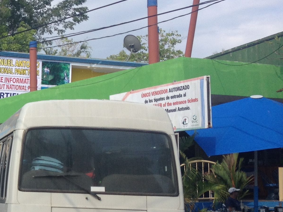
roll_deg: +1.0
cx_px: -56
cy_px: 134
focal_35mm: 95
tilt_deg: +1.5
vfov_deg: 15.5
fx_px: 777
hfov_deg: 19.5
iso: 50
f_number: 2.4
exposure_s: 1/1284
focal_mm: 4.28
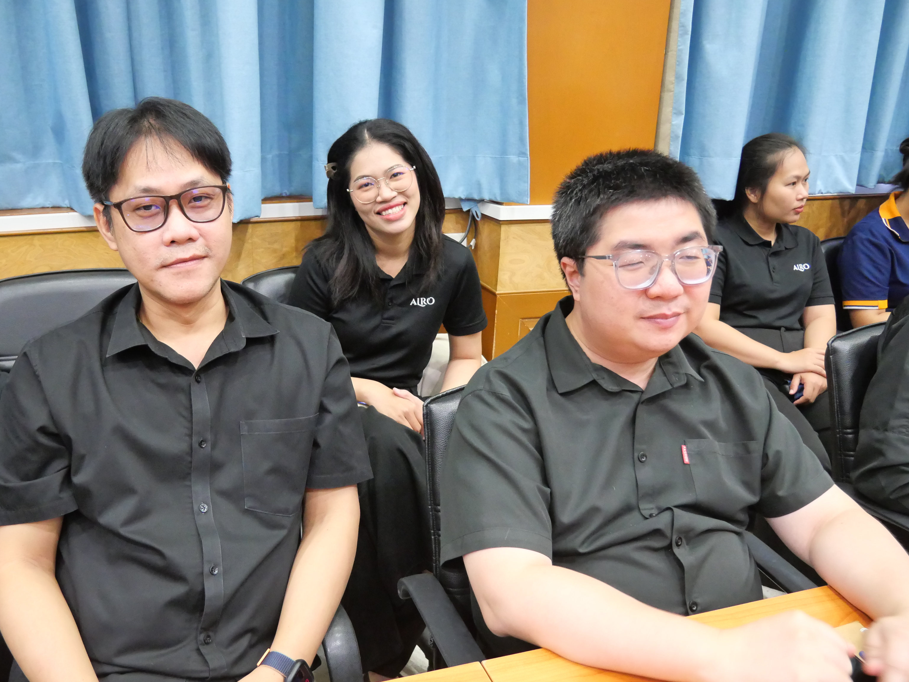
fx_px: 735
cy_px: 327
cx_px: 380
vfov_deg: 49.7
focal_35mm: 28
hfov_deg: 63.1
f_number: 3.5
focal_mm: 12
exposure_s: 1/50
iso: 3200
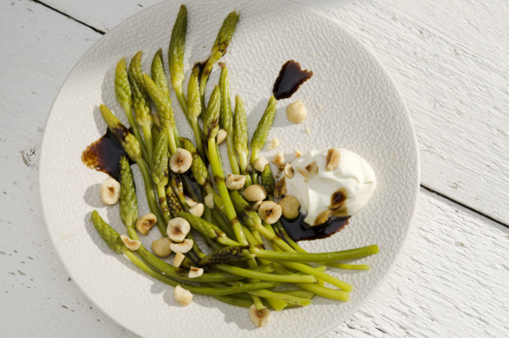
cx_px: 254
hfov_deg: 21.9
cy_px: 169
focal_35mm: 93
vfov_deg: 14.7
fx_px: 1313
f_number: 11
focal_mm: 62
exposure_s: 1/80
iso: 100
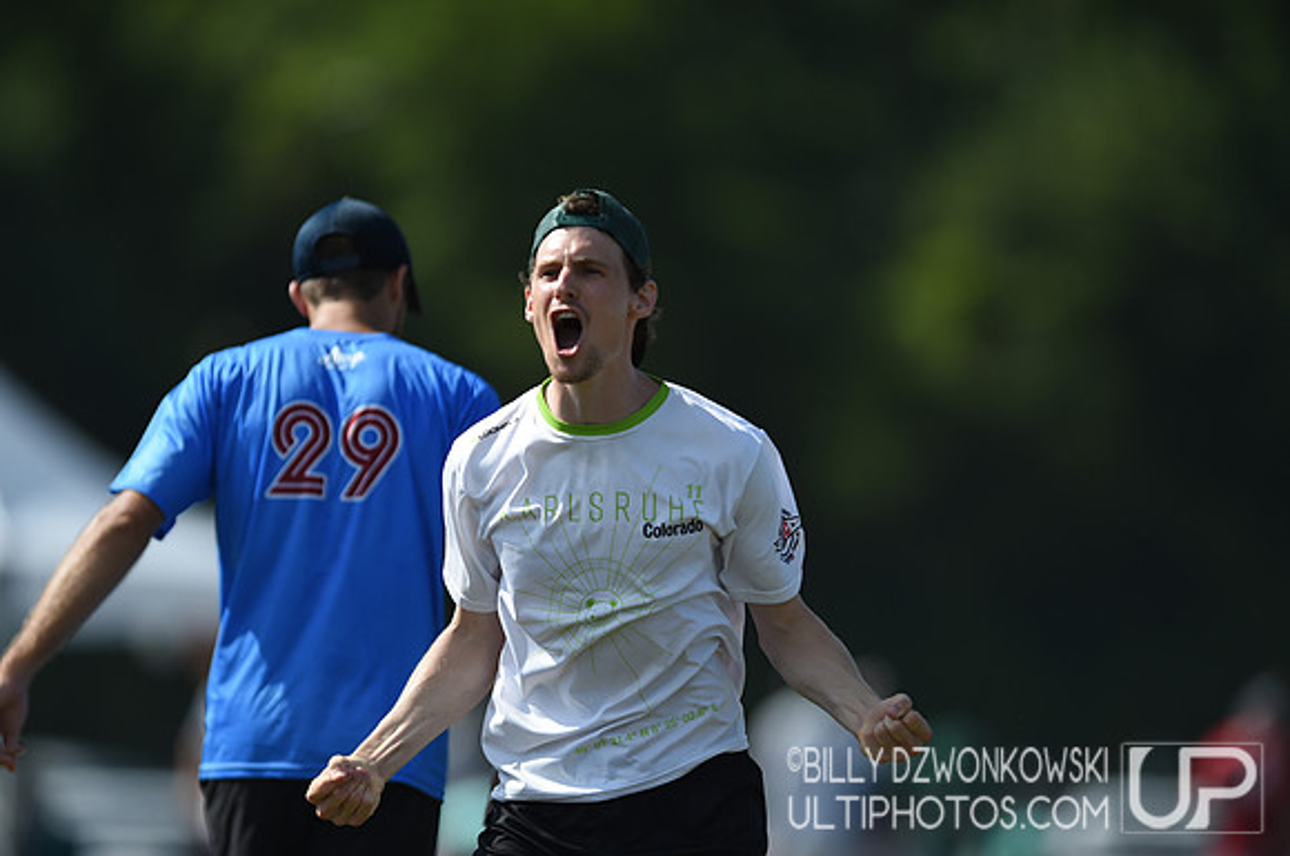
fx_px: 14313
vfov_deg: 3.4
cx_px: 645
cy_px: 428
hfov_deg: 5.2
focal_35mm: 400
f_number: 2.8
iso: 100
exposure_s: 1/2000
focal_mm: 400
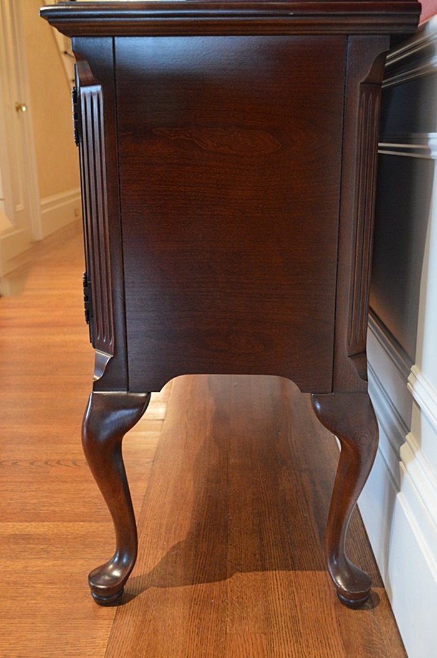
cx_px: 218
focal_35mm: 33
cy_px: 329
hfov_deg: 39.9
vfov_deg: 57.3
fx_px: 602
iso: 1400
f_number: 4
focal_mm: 22
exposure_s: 1/15
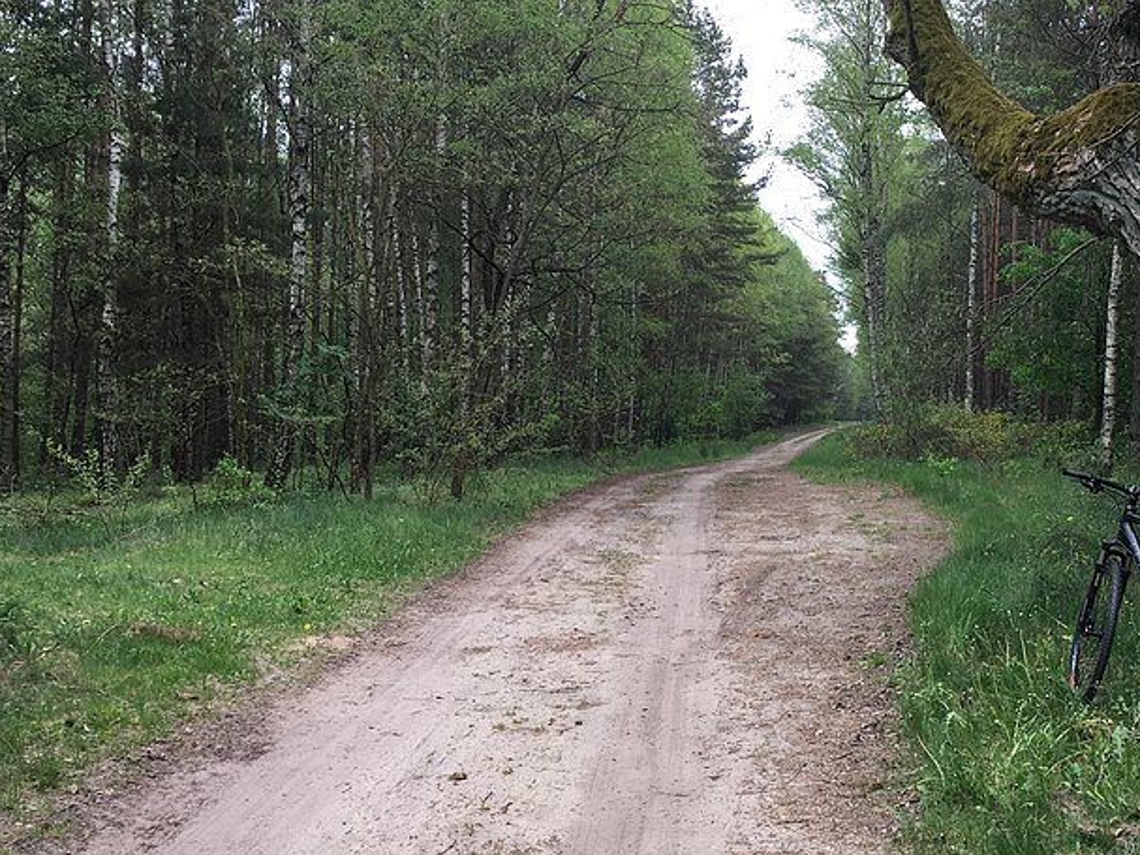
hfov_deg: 43.1
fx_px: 1416
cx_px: 787
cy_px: 362
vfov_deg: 33.5
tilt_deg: +2.5
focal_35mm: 43
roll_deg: -0.5
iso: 25
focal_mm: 4.15
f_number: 2.2
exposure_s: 1/100
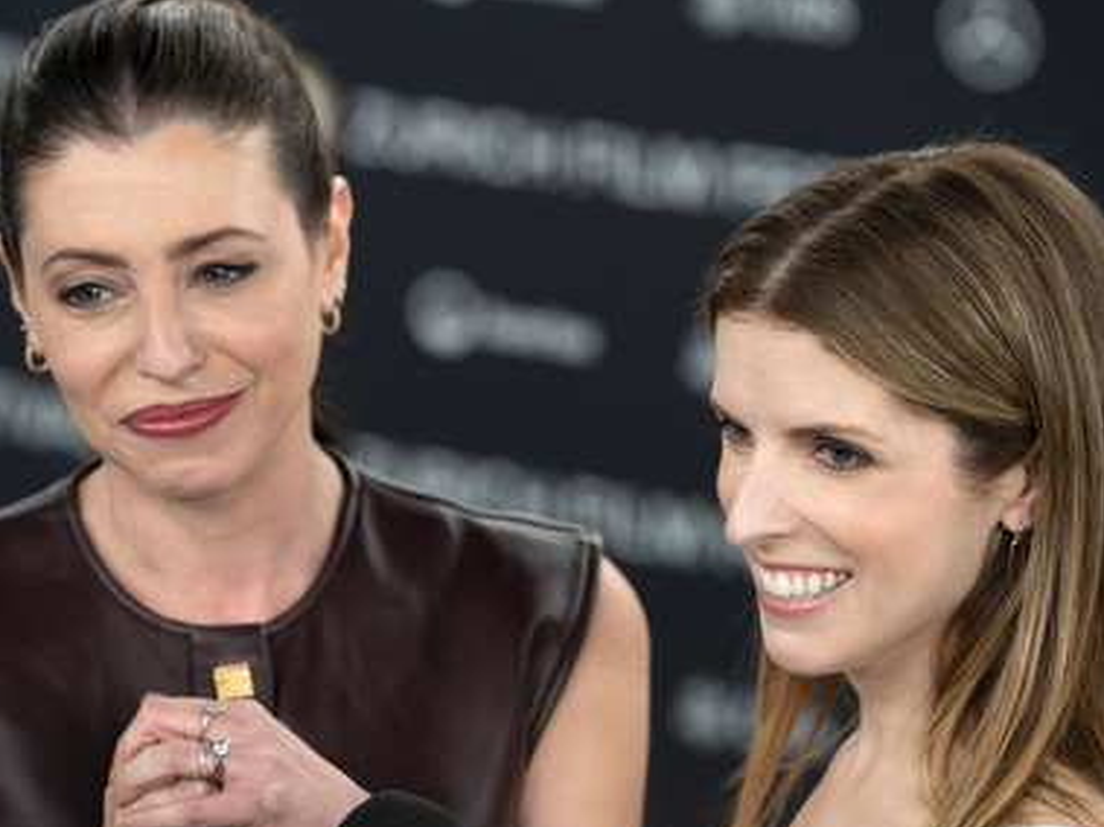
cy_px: 422
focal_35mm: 200
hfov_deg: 9.9
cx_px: 468
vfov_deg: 7.4
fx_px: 6377
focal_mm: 175
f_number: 5
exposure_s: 1/200
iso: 400
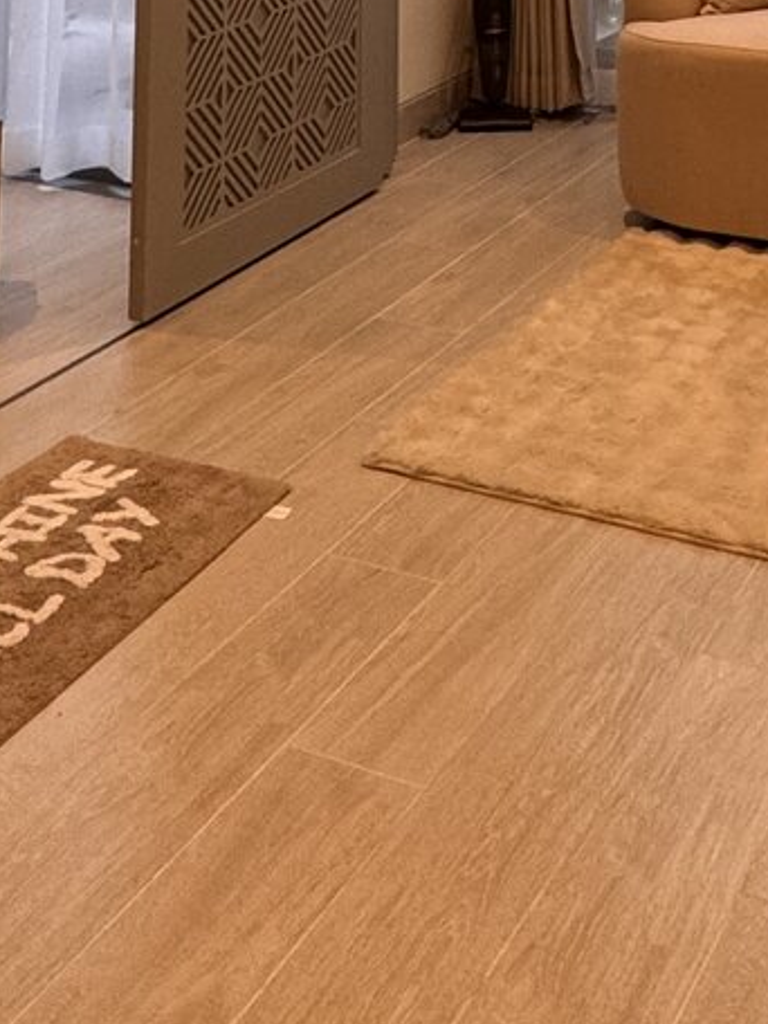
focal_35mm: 59
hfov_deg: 24.6
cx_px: 568
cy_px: -575
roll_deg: +0.2
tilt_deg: +8.3
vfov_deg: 24.3
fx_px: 1745
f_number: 2.2
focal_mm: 2.22
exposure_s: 1/100
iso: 160
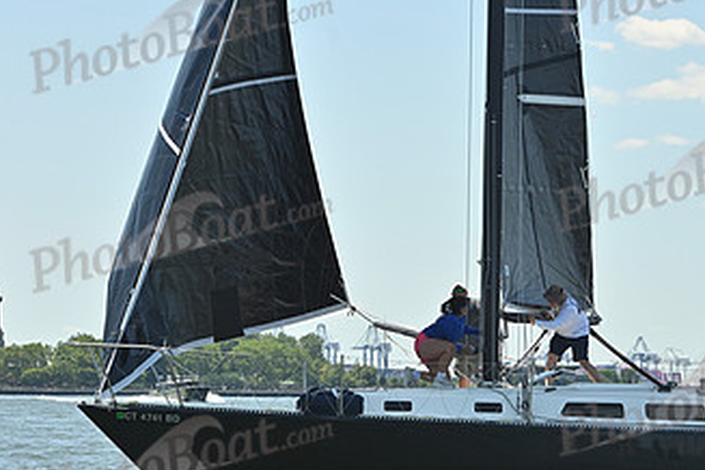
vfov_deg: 7.0
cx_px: 446
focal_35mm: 195
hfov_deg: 10.5
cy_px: 318
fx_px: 3818
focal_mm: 110
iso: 320
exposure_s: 1/1600
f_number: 5.6
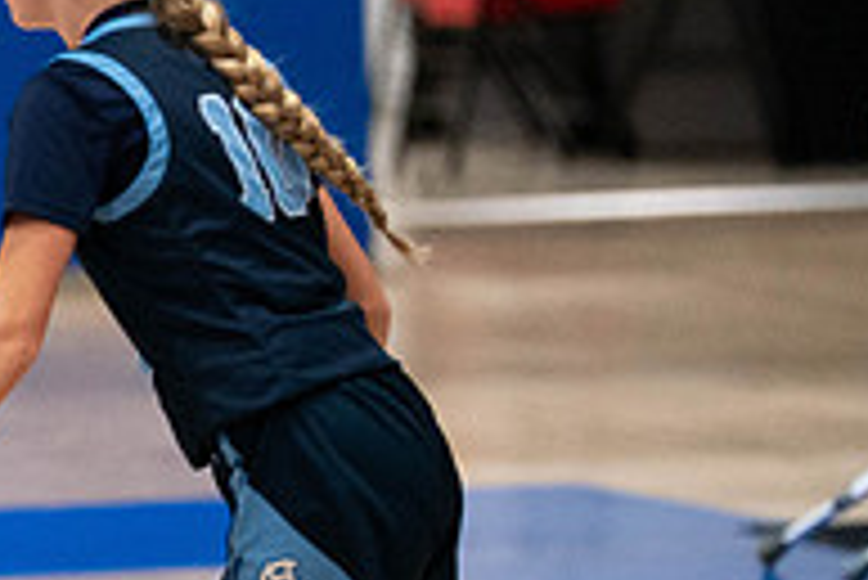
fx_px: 19230
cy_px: 235
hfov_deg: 2.6
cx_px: -414
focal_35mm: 797
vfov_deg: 1.7
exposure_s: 1/1000
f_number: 2.8
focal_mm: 200
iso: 3200
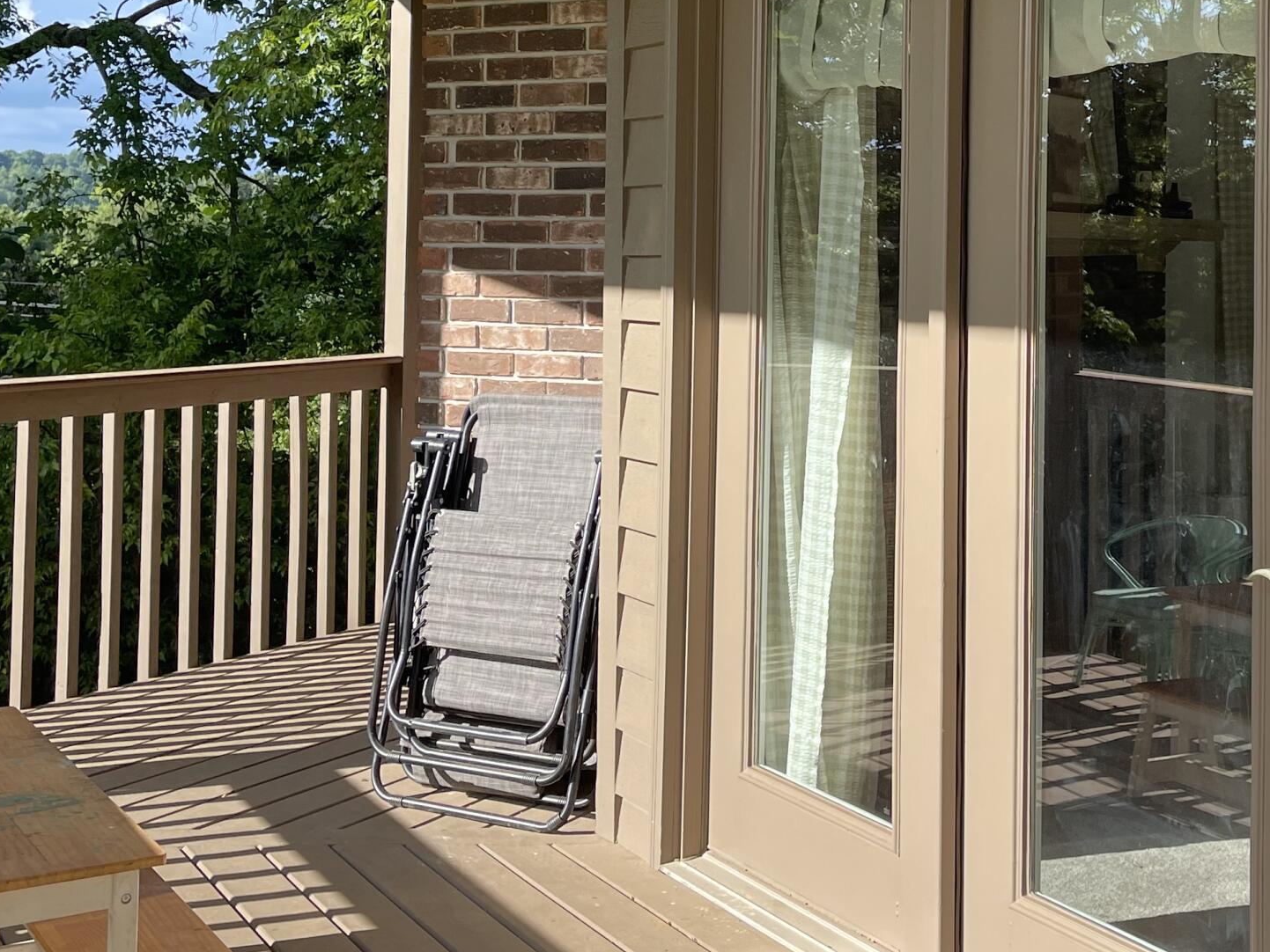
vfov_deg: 27.4
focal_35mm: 52
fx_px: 1908
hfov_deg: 36.5
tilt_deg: +0.7
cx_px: 834
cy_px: 168
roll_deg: -0.4
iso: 32
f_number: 1.6
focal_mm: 5.1
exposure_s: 1/1038
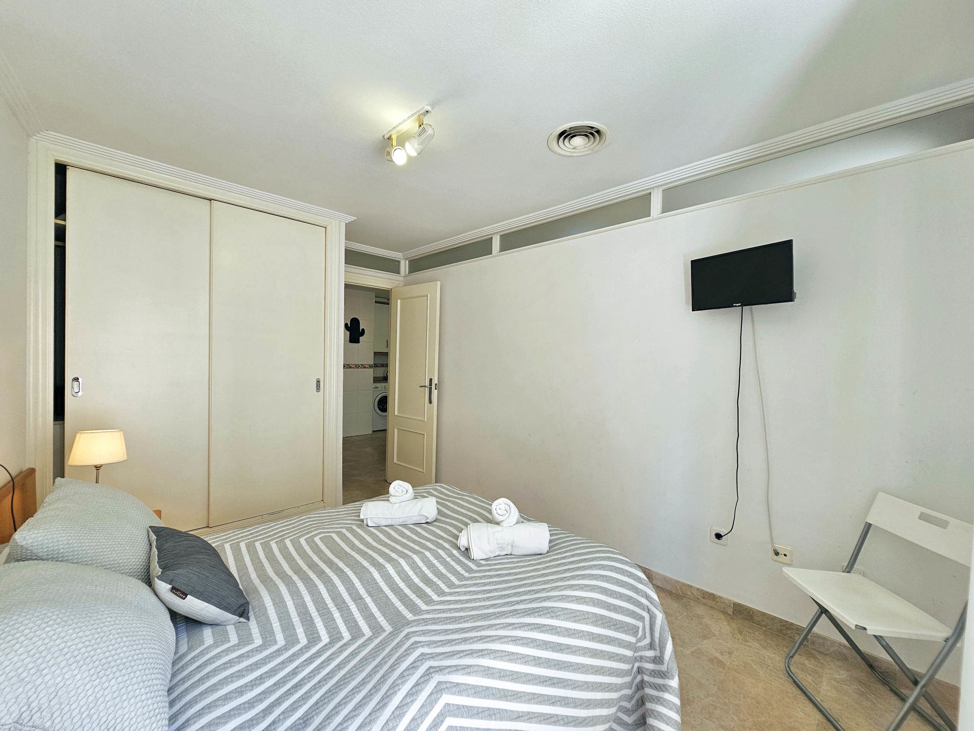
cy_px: 366
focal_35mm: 13
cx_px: 487
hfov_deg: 106.2
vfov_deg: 89.9
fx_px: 366
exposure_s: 1/100
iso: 64
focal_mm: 2.2
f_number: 2.2
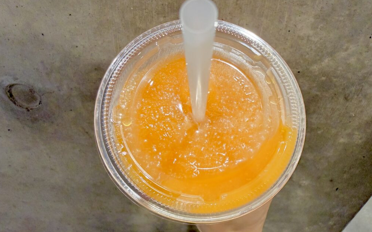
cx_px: 186
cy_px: 111
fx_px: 264
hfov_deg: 70.4
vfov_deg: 47.6
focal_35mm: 26
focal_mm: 2.22
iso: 320
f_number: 2.2
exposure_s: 1/115
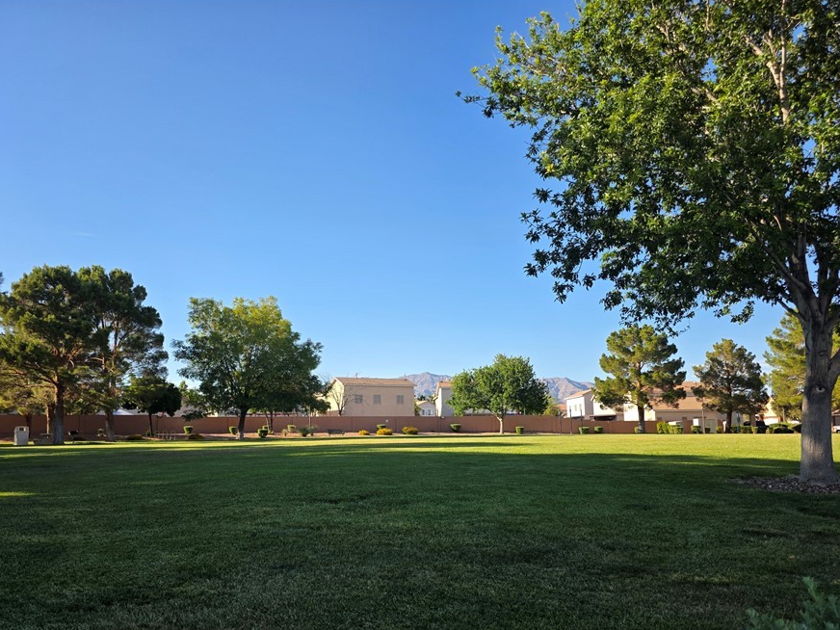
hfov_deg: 65.3
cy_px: 365
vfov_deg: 51.1
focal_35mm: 27
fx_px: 655
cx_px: 399
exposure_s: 1/2737
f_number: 1.7
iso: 80
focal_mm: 6.3
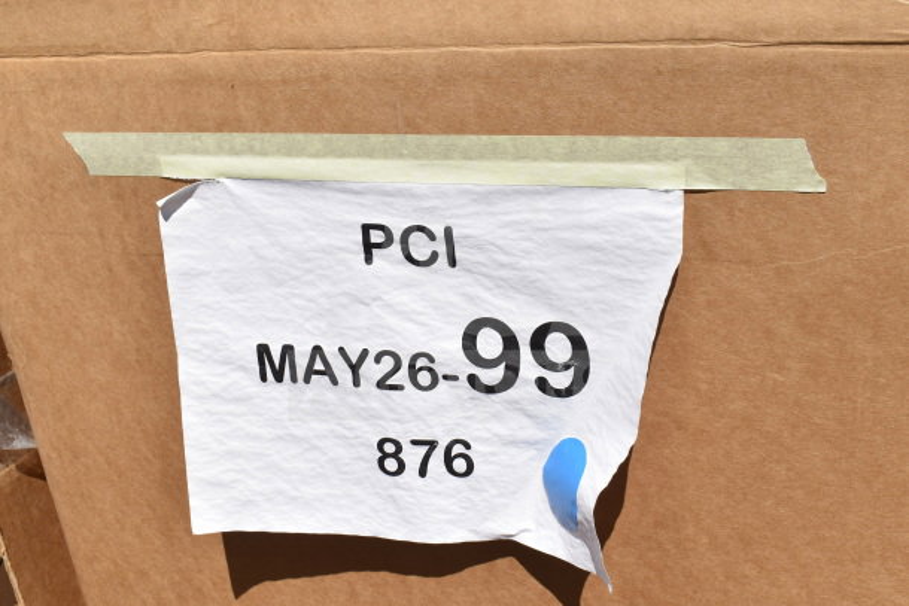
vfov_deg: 30.9
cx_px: 454
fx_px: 1099
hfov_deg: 45.0
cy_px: 303
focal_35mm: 44
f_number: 11
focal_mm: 29
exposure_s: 1/500
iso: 200
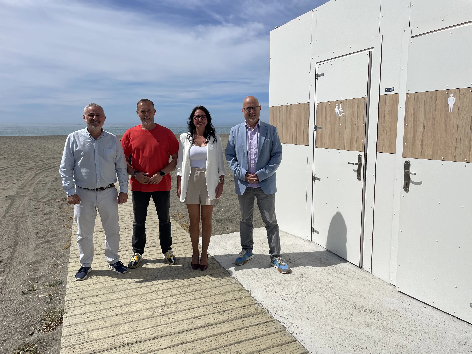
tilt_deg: -7.6
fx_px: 355
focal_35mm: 26
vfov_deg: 53.1
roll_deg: +0.5
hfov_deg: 67.3
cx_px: 236
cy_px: 177
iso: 50
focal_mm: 4.2
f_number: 1.6
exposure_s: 1/6897
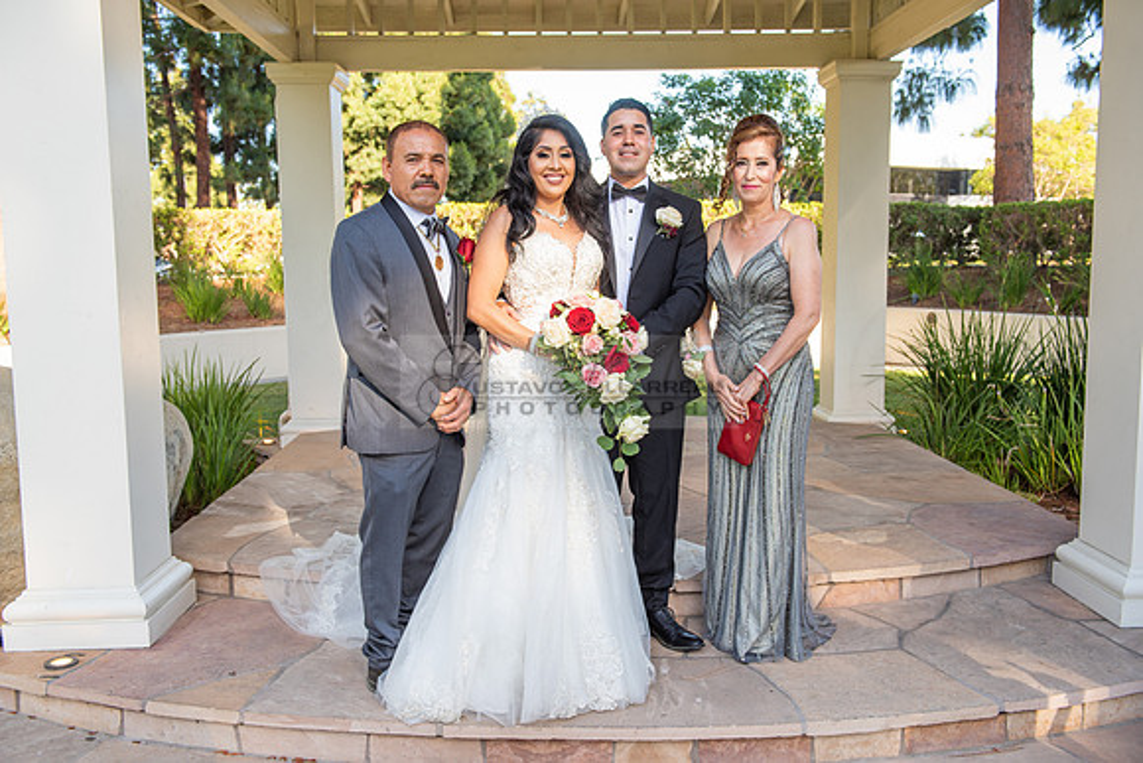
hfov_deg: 55.8
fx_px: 1080
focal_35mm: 34
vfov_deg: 38.9
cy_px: 382
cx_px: 572
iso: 200
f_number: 5.6
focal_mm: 34
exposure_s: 1/160
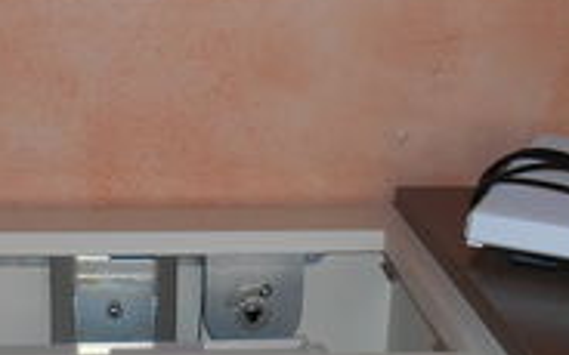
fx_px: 1396
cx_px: 148
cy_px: 401
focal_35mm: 90
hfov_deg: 22.8
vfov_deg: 14.2
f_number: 3.4
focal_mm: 4.7
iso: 80
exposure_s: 1/25
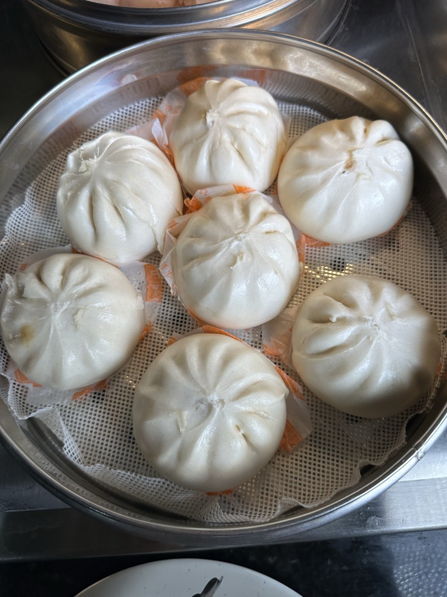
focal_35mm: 24
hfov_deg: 56.8
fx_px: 413
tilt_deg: -73.7
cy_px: 298
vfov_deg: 71.6
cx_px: 224
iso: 80
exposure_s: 1/1517
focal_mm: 6.86
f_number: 1.78
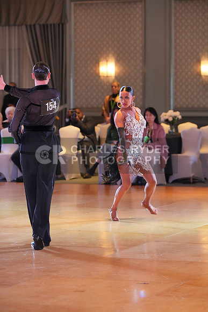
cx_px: 104
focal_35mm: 137
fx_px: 1187
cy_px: 156
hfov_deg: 10.0
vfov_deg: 15.0
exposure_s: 1/400
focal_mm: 137
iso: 5000
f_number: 4
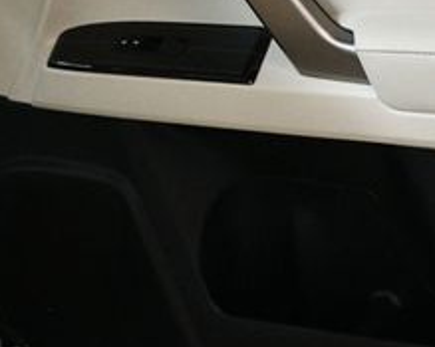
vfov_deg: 14.3
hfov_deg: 17.7
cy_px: 61
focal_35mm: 107
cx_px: 397
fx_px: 1377
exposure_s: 1/125
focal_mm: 26
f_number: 3.8
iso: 2800
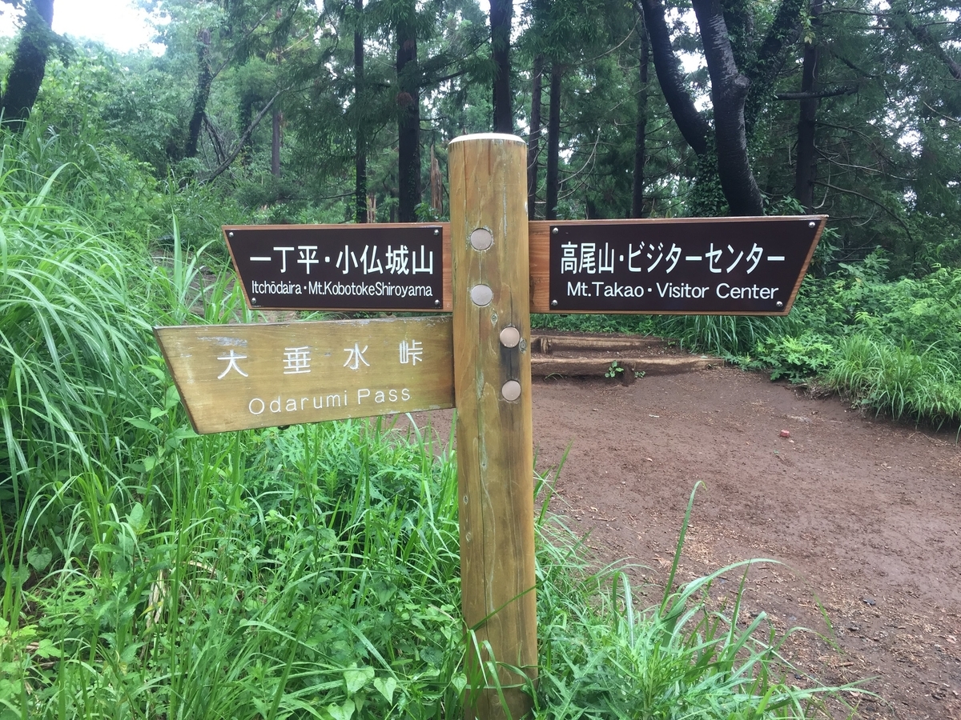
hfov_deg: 61.7
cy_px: 360
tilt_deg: -4.9
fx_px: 805
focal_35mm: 29
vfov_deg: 48.2
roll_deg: -1.4
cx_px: 480
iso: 50
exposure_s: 1/120
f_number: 2.2
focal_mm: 4.15
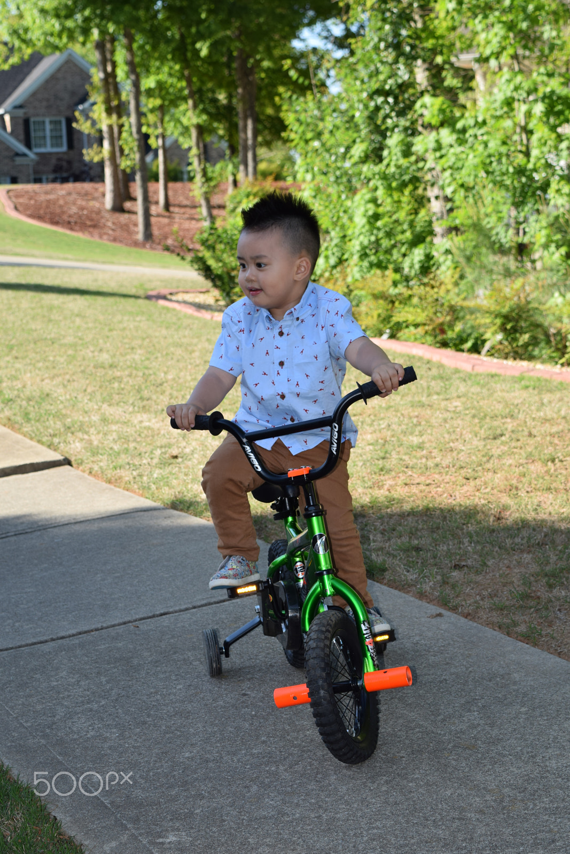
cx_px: 285
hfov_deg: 18.9
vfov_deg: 28.1
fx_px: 1709
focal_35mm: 72
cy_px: 427
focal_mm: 48
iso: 100
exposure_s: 1/200
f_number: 7.1
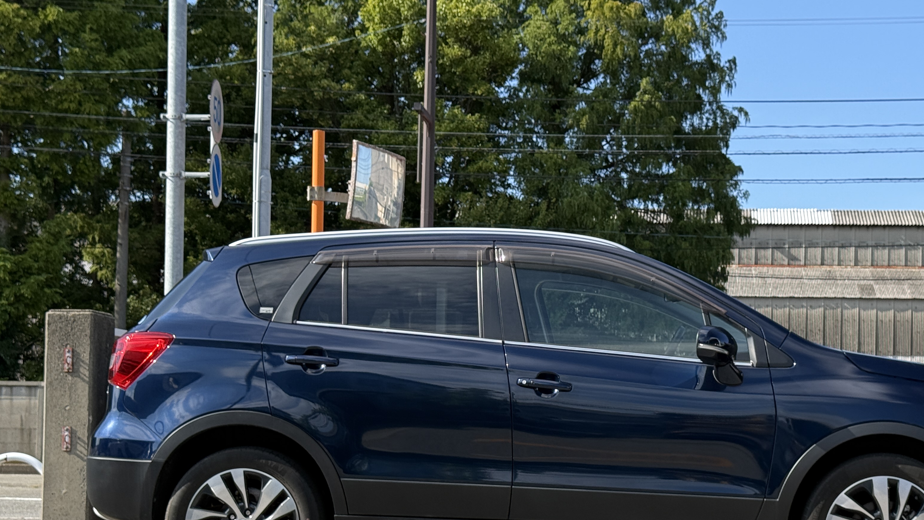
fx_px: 1666
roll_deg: -1.2
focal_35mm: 68
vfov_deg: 17.6
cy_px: 385
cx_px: 568
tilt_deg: +1.6
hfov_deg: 30.9
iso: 80
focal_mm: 6.76
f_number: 1.78
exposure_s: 1/2494
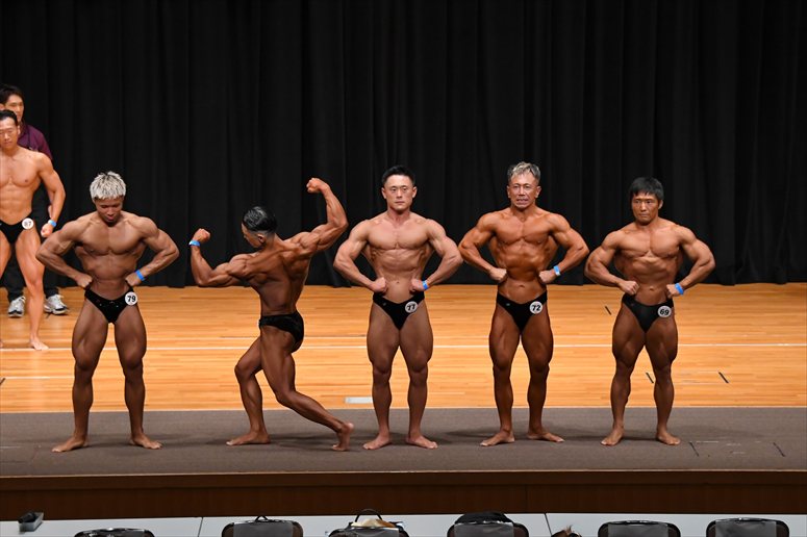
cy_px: 268
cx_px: 404
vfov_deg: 9.9
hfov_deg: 14.9
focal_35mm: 138
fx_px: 3092
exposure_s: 1/400
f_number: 5.6
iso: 4000
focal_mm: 92
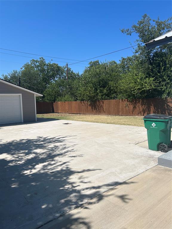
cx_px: 86
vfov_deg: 67.3
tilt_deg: -3.3
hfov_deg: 53.1
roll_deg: +1.3
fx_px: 172
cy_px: 114
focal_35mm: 26
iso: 50
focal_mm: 5.7
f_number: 1.5
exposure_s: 1/6211
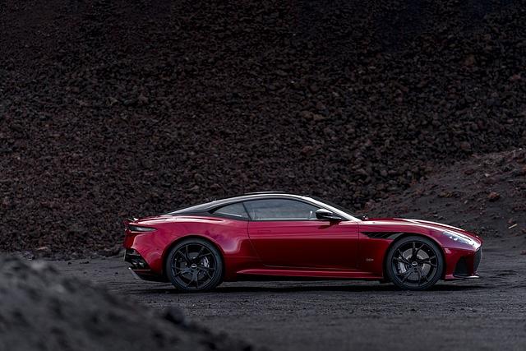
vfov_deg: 9.6
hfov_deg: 14.3
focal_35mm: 143
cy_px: 176
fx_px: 2090
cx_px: 263
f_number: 4
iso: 100
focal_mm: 143
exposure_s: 1/200
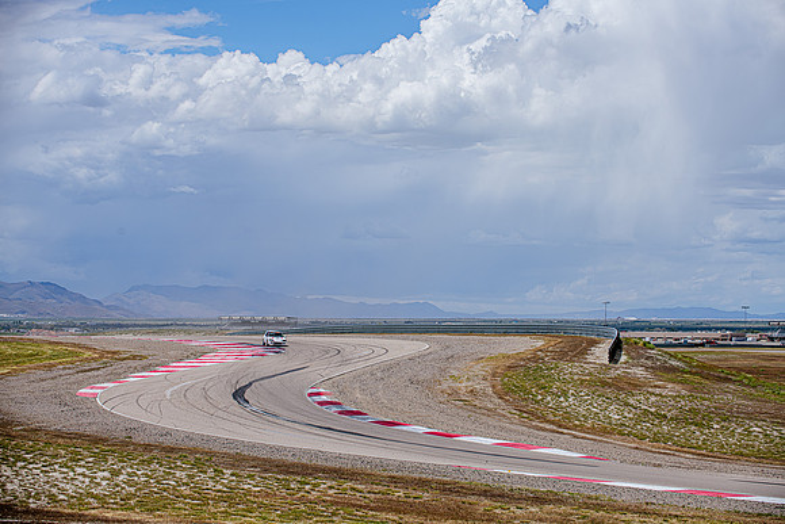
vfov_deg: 13.4
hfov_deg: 20.0
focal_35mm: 102
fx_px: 2225
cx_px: 392
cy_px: 262
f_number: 6.3
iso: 125
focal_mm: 102
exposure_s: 1/1000
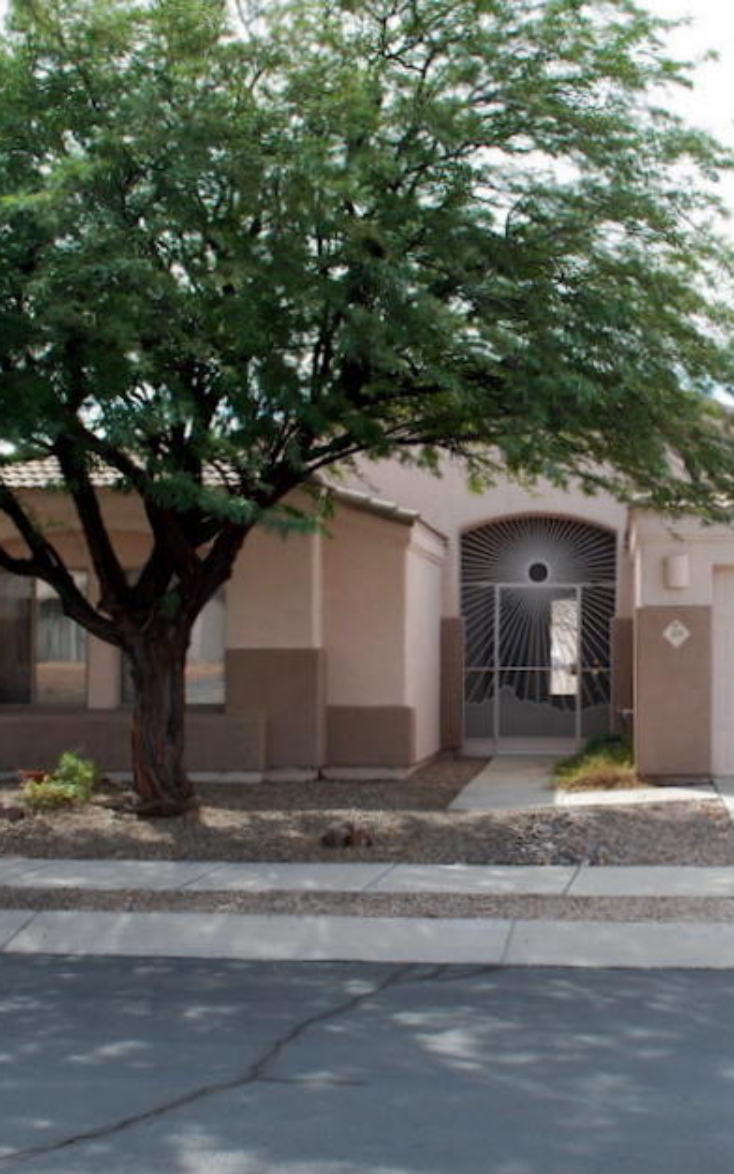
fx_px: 1600
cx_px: 588
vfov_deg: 40.3
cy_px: 626
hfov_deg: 25.4
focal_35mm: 50
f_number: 6.3
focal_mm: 20
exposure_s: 1/200
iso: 100
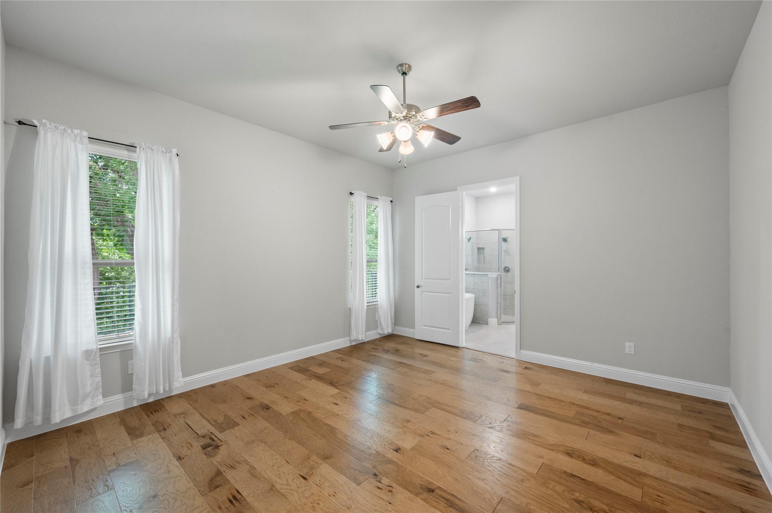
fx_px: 300
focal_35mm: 14
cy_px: 256
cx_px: 386
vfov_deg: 81.1
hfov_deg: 104.3
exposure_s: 1/8
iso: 1000
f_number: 8
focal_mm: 14
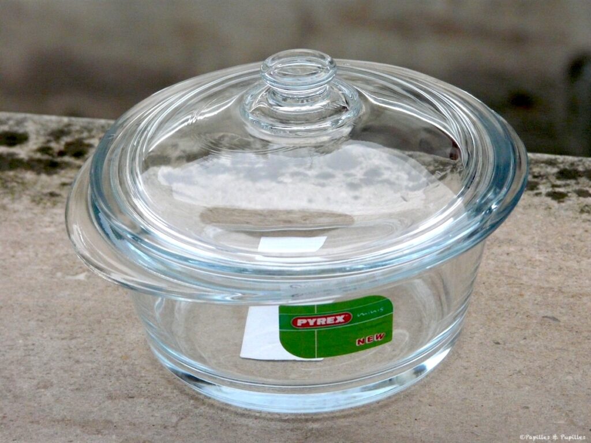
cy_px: 222
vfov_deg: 10.1
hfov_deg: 13.4
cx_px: 296
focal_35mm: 147
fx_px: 2510
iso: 500
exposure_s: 1/250
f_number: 3.6
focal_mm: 24.2
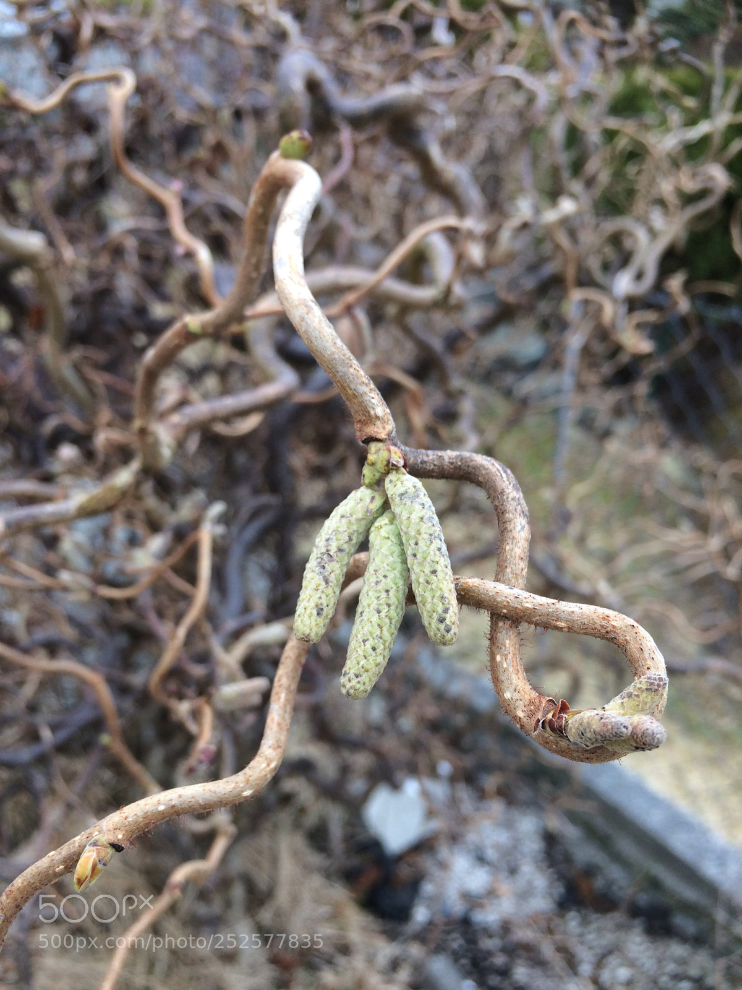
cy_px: 495
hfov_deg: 48.2
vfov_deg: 61.7
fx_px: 829
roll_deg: +0.4
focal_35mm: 29
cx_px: 371
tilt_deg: -24.9
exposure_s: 1/101
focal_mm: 4.15
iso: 32
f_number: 2.2
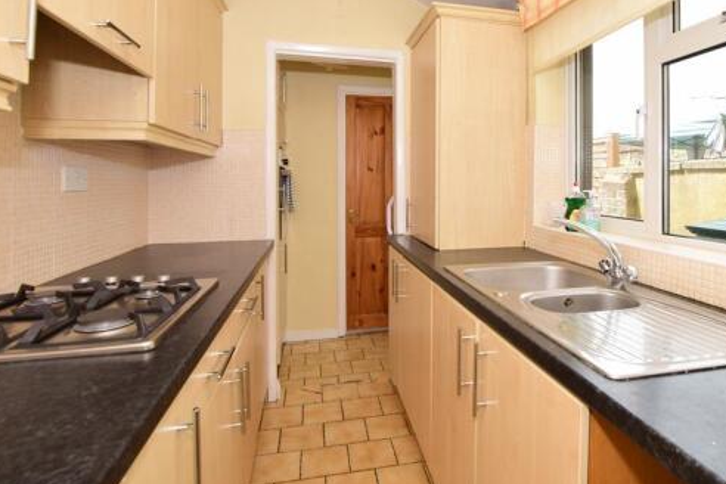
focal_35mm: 20
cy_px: 176
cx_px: 429
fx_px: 403
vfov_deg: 61.0
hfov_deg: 83.1
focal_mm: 10
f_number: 7.1
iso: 400
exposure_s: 1/160
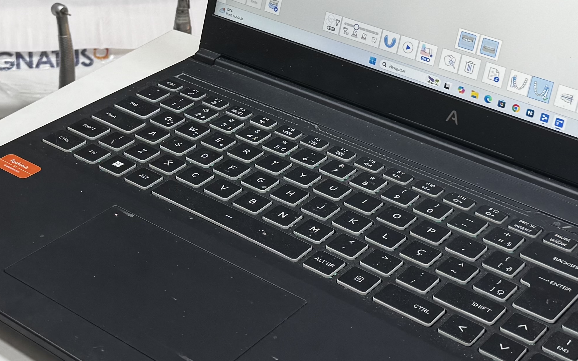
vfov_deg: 17.6
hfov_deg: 28.0
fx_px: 1150
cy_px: 43
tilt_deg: -21.6
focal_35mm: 73
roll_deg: -1.9
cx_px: 189
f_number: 1.78
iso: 80
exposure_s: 1/120
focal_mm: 6.76
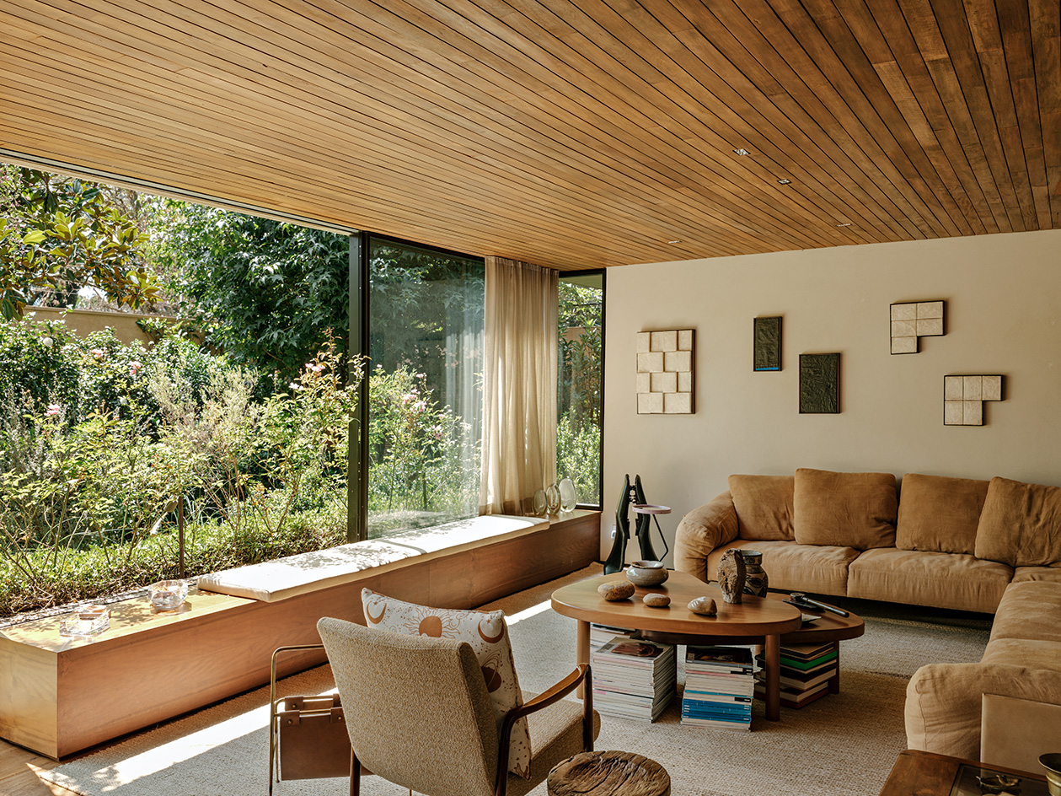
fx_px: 858
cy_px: 398
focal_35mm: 28
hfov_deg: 63.4
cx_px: 530
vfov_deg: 49.7
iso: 200
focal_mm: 35
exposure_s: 1/25
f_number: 9
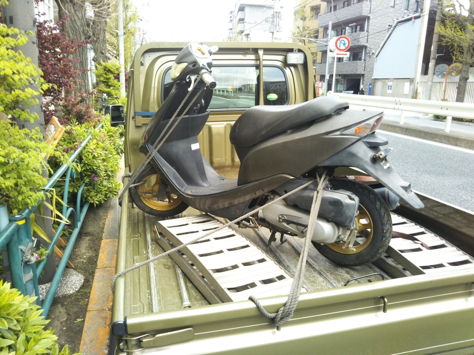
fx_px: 411
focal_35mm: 30
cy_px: 178
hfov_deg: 60.0
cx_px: 237
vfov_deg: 46.8
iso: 37
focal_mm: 4
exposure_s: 1/185
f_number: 2.2
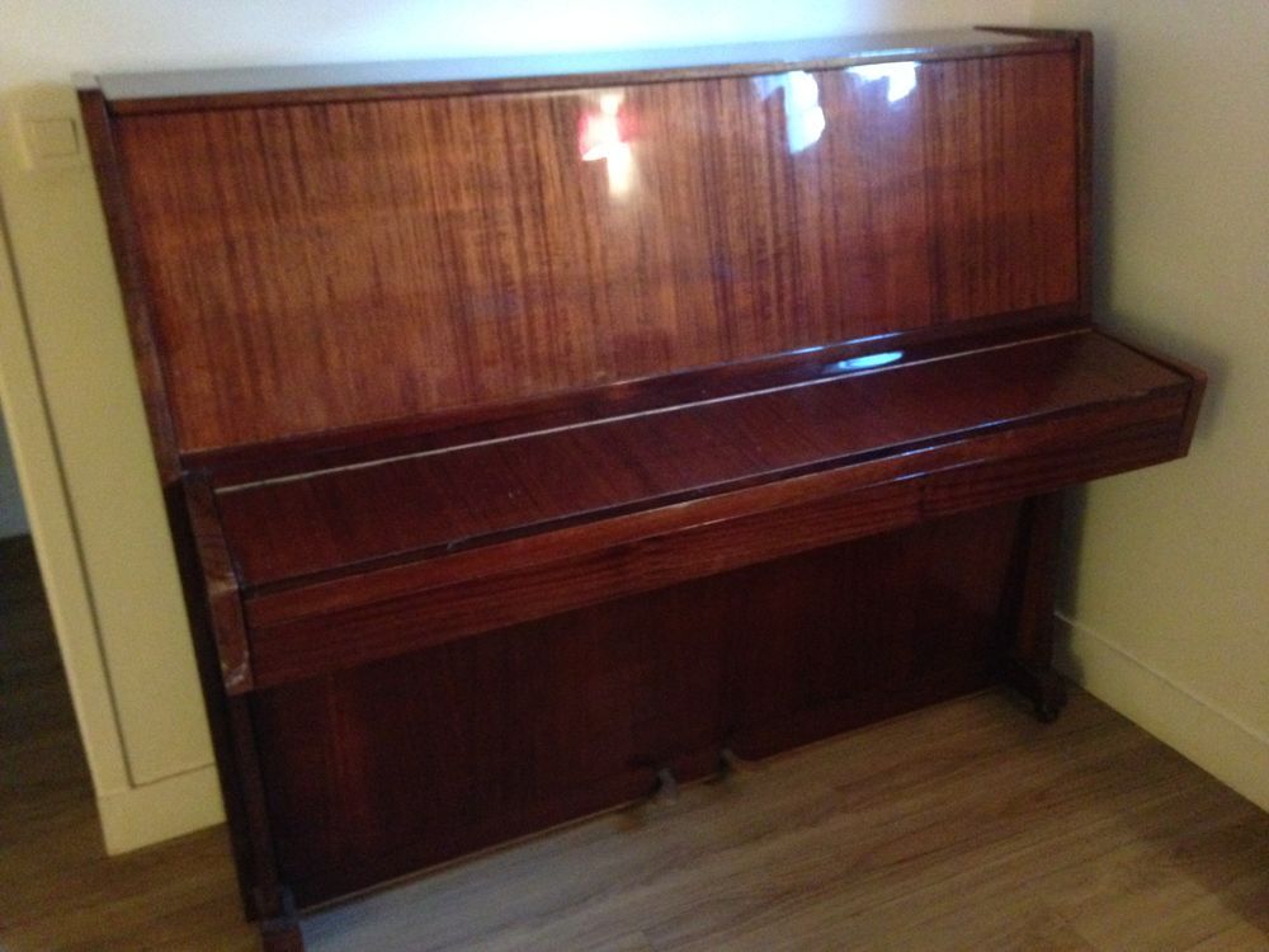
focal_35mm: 33
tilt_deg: -23.0
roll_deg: +0.5
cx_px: 634
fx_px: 1210
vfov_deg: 42.9
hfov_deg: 55.4
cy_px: 476
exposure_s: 1/15
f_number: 2.4
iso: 800
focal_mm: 4.12
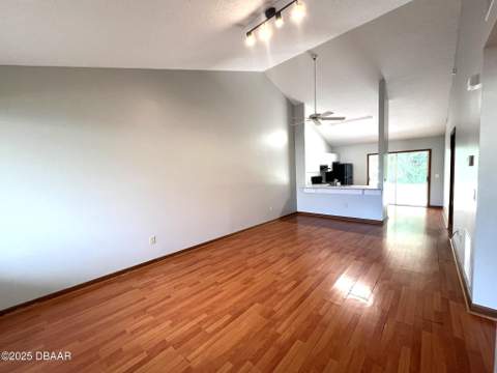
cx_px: 248
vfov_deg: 89.9
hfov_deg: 106.2
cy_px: 186
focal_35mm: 13
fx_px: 187
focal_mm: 1.57
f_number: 1.8
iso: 250
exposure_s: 1/120
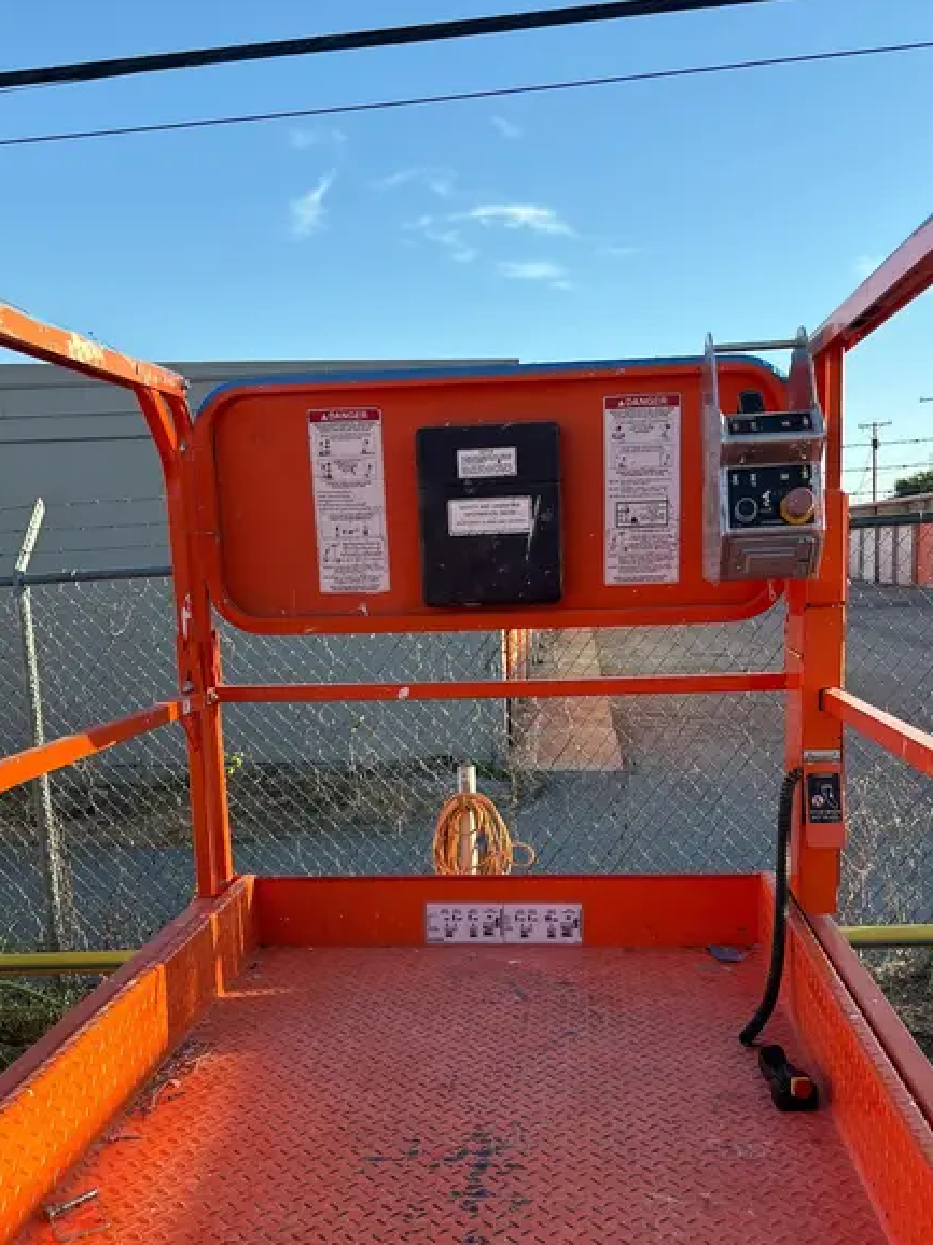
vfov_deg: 54.7
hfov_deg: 42.9
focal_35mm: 33
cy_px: 785
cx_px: 468
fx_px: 1187
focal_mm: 5.96
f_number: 1.6
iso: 50
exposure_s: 1/880
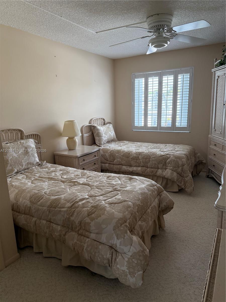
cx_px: 113
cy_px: 151
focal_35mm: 24
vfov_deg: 71.6
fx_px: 209
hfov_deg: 56.8
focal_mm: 6.76
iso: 200
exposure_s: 1/156
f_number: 1.78
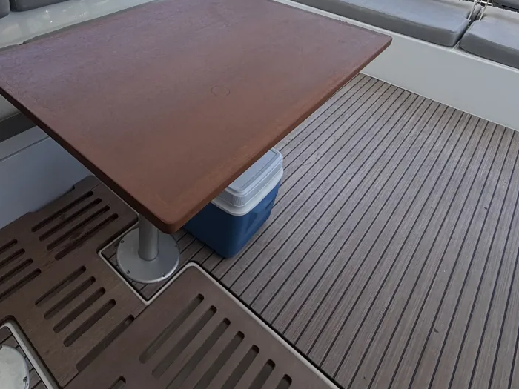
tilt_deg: -25.1
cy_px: 39
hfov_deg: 61.9
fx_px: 420
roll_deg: -1.3
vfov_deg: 45.2
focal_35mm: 28
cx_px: 174
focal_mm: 2.22
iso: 40
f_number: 2.2
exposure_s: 1/607
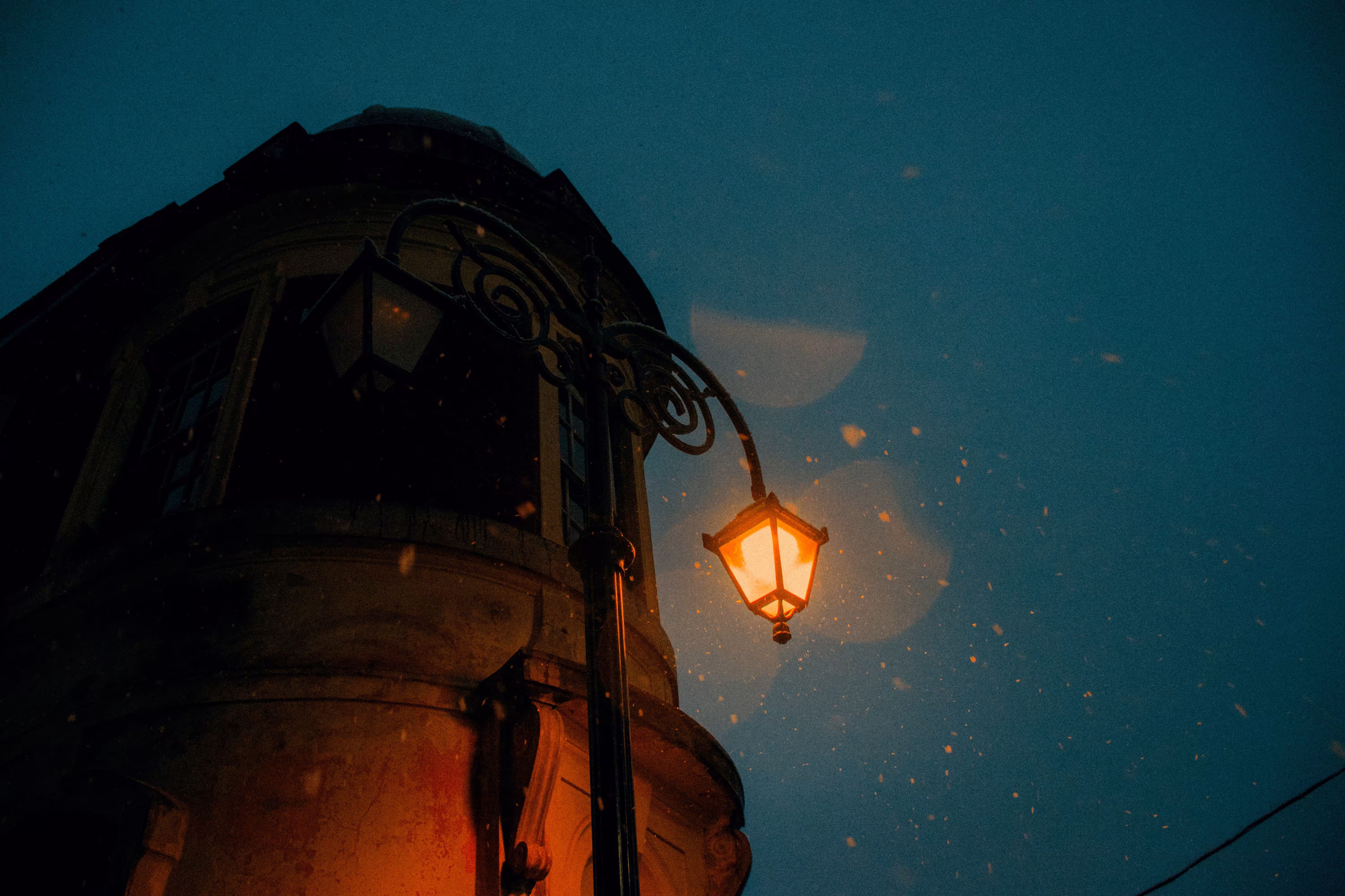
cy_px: 448
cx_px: 672
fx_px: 1009
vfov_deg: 47.9
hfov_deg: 67.4
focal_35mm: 27
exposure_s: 1/80
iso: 500
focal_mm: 18
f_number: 3.5
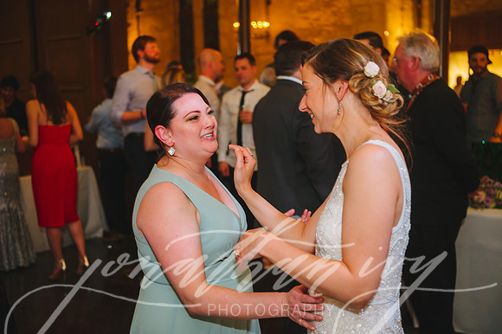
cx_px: 251
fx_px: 585
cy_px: 167
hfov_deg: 46.4
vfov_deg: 31.9
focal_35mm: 42
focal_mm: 42
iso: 2000
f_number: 2.8
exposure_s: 1/80
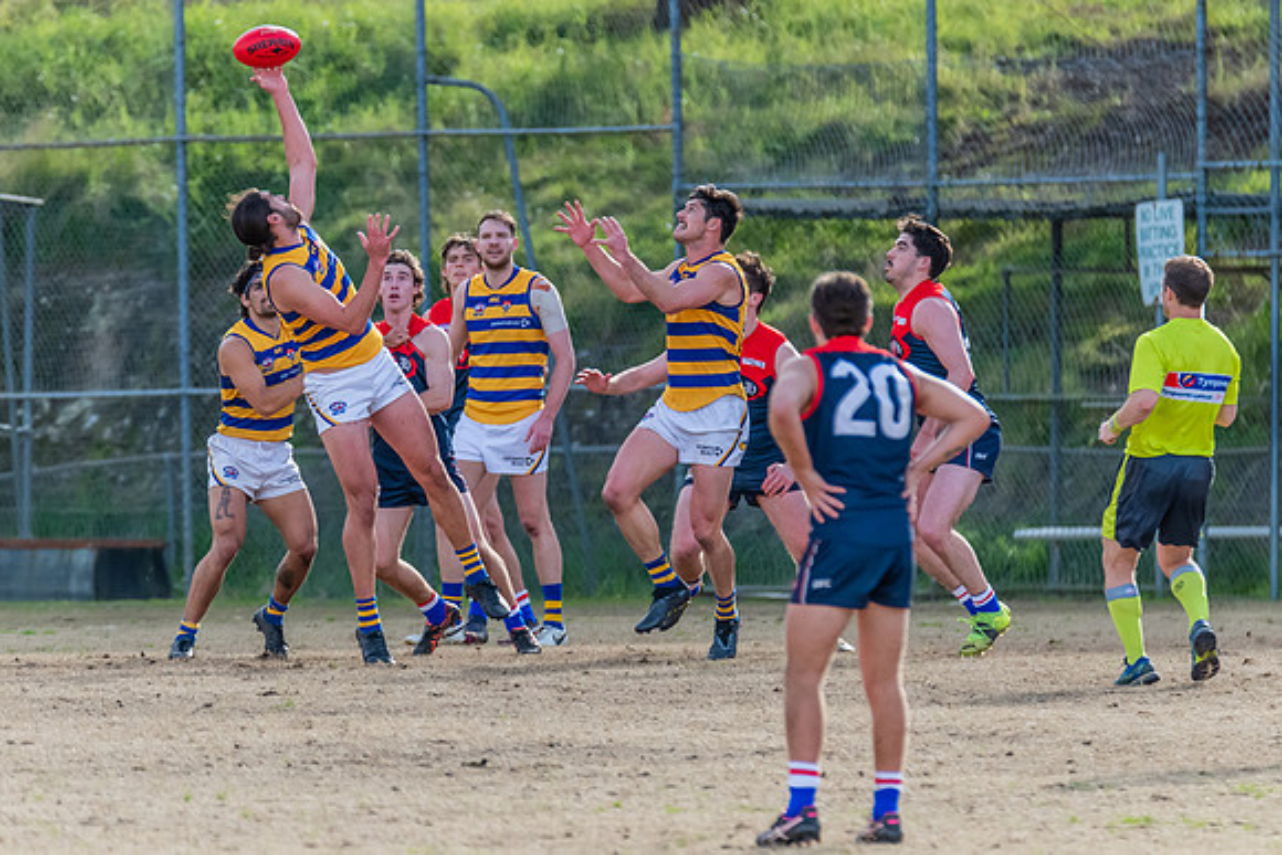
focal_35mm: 676
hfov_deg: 3.1
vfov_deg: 2.0
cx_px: 598
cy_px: 331
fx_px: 24063
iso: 1400
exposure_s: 1/1600
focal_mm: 450
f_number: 6
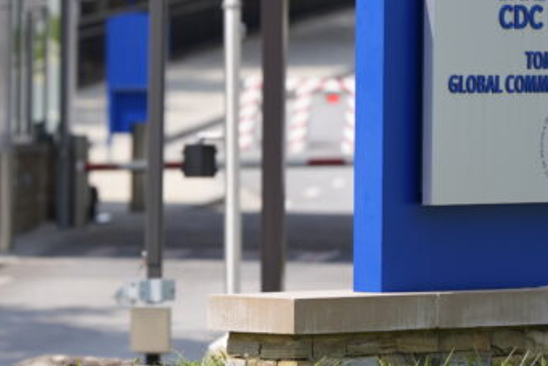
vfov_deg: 3.1
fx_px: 6856
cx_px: 186
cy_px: 165
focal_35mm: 450
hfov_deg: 4.6
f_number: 2.8
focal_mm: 200
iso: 250
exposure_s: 1/4000
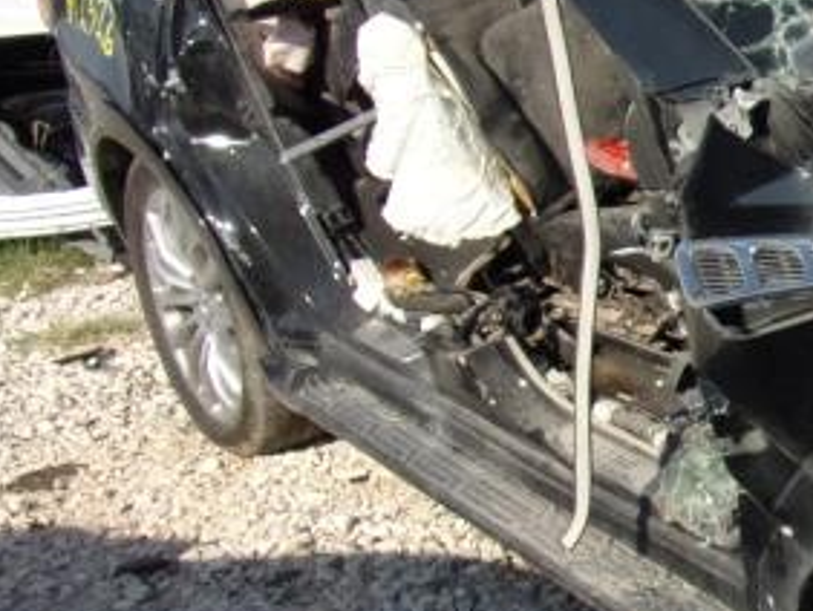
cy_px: 274
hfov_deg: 24.4
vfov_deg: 21.6
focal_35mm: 68
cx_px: 1098
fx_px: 1598
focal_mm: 4.3
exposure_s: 1/1000
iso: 80
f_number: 3.3
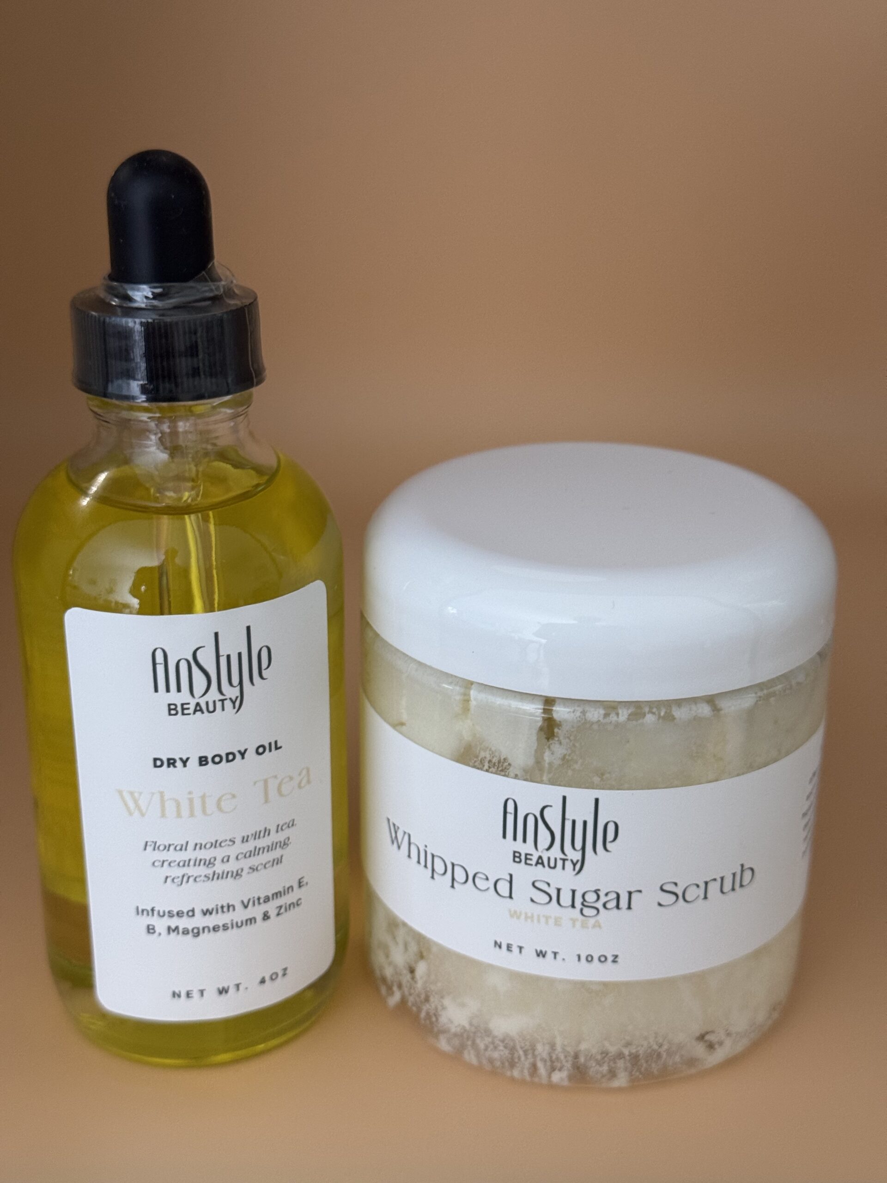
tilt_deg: -25.1
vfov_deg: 39.7
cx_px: 444
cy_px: 592
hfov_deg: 30.3
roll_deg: +0.2
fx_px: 1640
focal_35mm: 48
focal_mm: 6.76
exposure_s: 1/40
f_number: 1.78
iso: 250
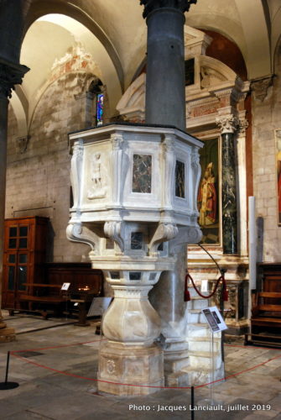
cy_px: 210
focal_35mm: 36
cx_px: 140
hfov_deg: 37.0
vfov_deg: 53.1
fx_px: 420
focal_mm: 24
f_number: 3.8
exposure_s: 1/20
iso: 1000
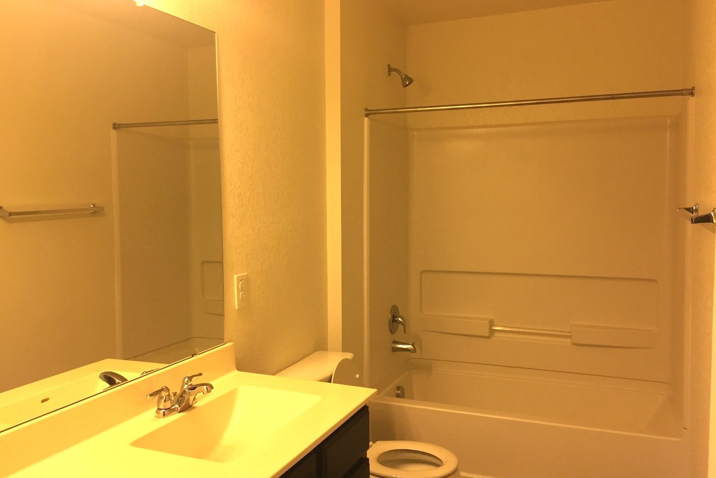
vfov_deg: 42.3
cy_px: 249
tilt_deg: -3.2
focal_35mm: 31
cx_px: 359
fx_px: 617
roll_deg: +0.6
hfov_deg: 60.3
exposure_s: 1/30
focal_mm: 4.15
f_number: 2.2
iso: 80
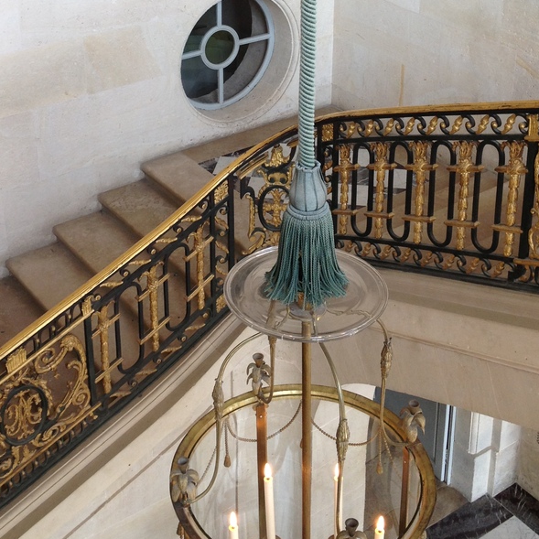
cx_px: 265
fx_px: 1110
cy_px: 88
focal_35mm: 63
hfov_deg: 27.3
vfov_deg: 26.6
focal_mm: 4.28
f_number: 2.4
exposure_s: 1/30
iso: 50
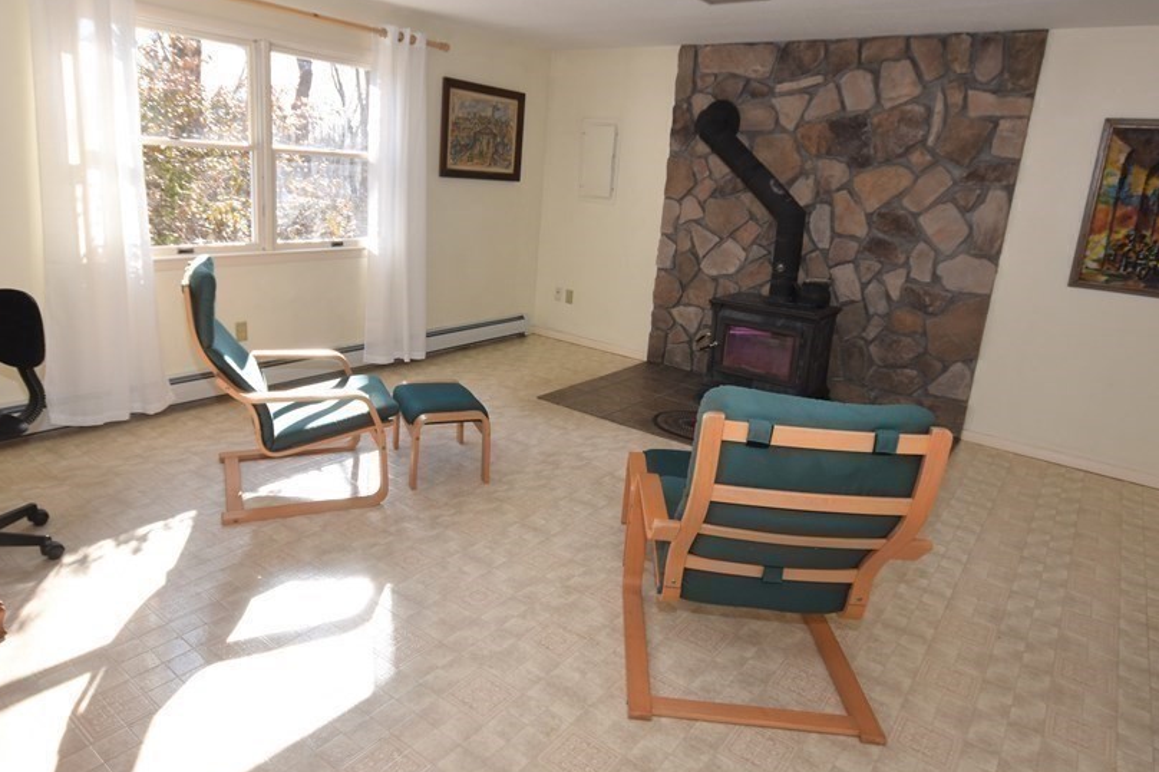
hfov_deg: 86.9
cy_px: 333
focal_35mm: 19
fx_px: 611
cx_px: 551
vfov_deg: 64.2
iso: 220
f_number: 5.6
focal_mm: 10
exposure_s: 1/125
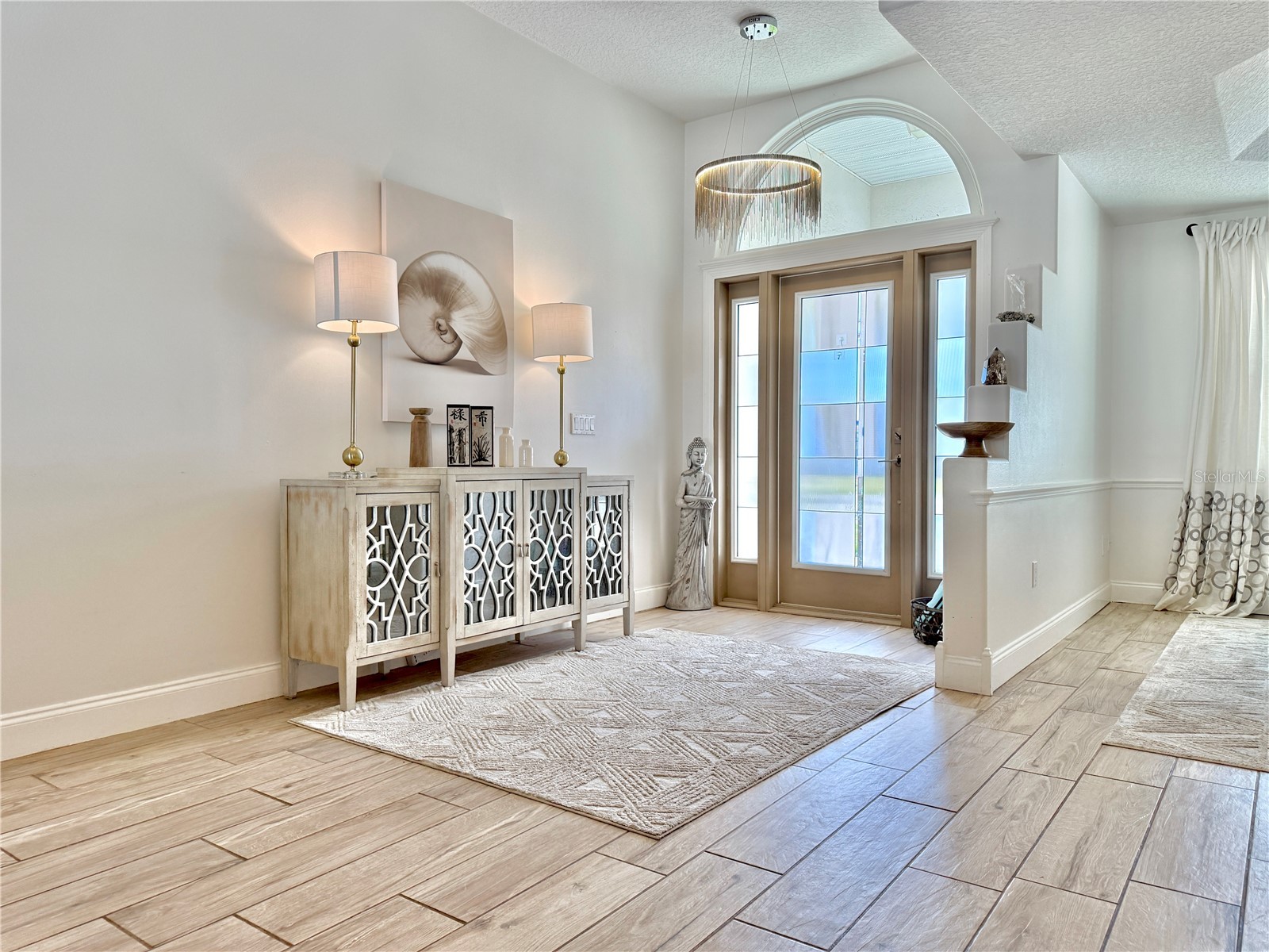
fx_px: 880
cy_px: 476
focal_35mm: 24
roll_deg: -0.4
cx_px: 634
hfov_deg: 71.6
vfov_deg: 56.8
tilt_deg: -0.8
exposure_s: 1/296
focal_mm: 6.76
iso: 100
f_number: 1.78
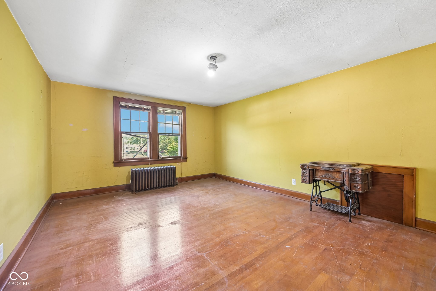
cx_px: 218
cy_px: 146
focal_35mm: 14
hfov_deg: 104.3
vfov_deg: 81.2
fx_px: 170
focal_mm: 14
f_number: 7.1
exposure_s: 1/8
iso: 400
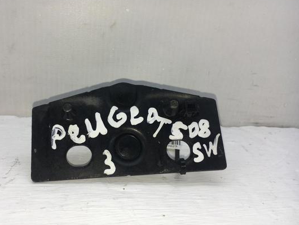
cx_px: 124
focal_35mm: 35
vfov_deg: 40.7
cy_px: 110
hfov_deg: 52.3
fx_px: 302
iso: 25
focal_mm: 4.15
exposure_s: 1/534
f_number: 2.2
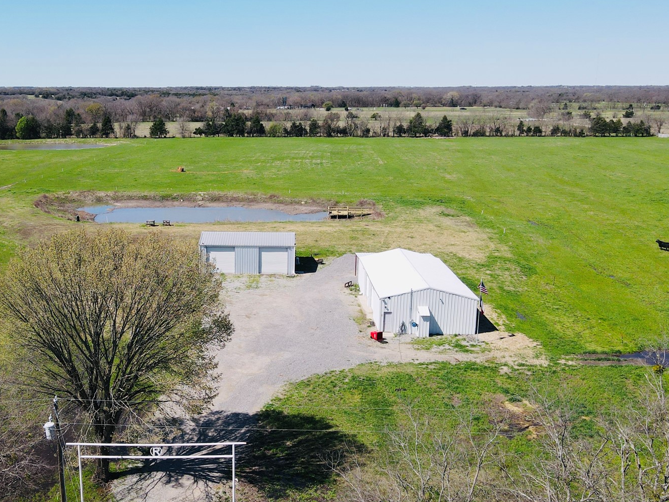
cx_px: 236
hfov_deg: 49.5
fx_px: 715
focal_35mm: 37
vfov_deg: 38.6
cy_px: 284
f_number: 2.8
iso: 100
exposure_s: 1/725
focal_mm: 4.5
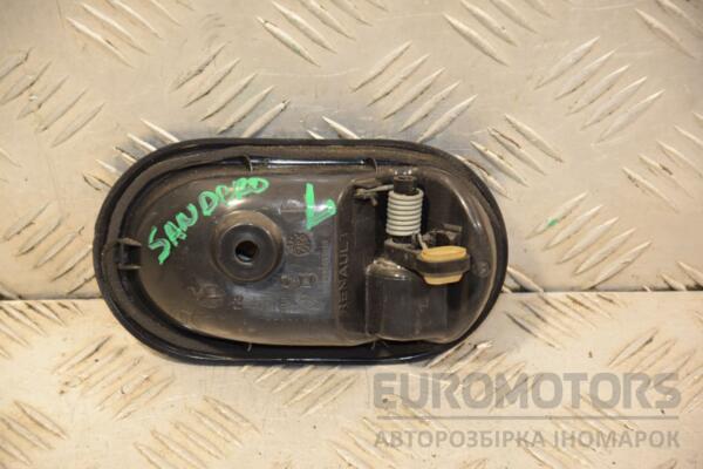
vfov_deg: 8.7
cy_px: 234
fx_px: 3075
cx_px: 352
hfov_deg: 13.0
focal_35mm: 158
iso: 800
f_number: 5.6
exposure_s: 1/125
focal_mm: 105
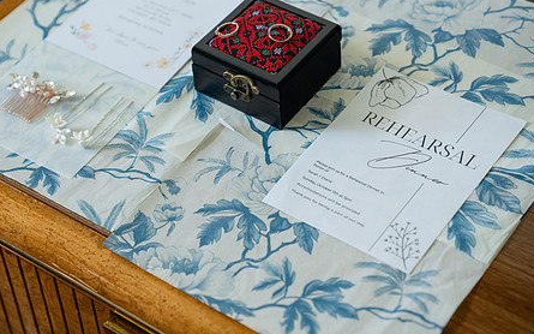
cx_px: 234
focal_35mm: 85
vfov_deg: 15.3
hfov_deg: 24.3
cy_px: 114
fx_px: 1237
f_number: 3.2
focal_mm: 64
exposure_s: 1/100
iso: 800
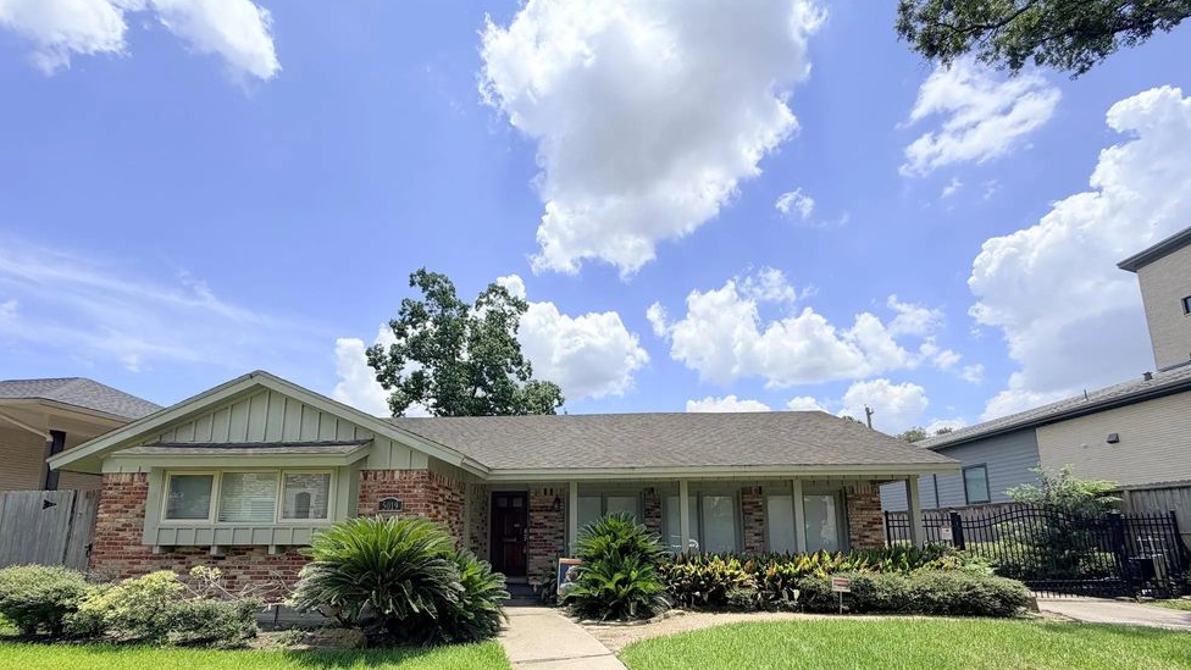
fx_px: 505
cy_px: 453
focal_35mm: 16
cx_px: 585
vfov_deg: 65.1
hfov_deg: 99.4
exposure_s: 1/876
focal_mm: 2.22
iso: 20
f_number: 2.2
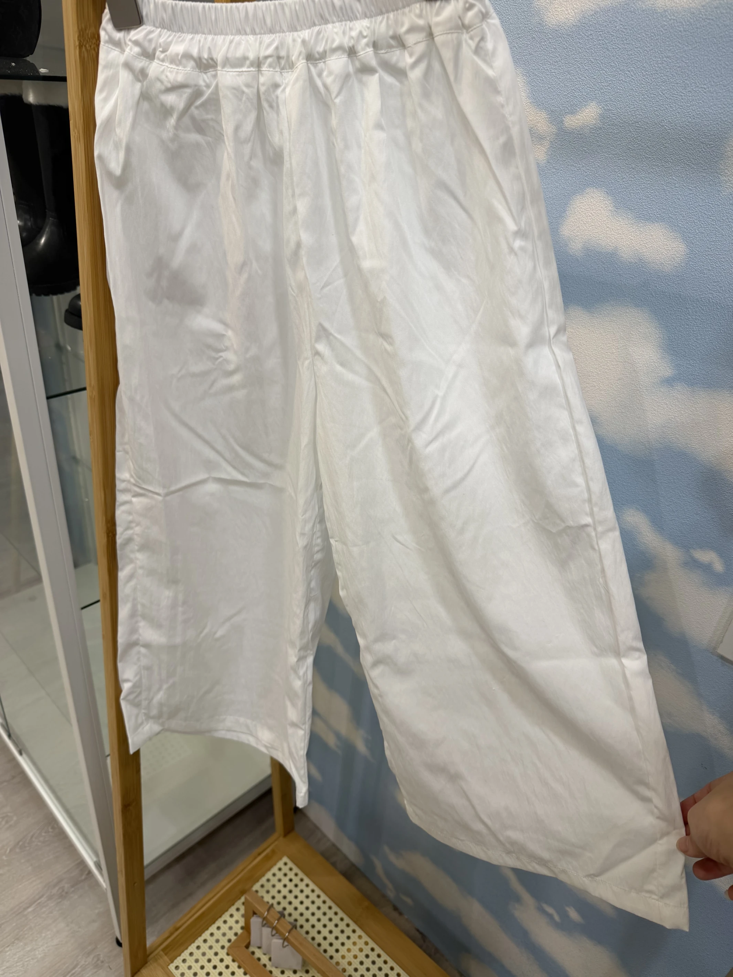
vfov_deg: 71.6
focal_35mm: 24
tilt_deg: -31.8
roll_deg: -6.1
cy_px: 488
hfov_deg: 56.8
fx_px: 678
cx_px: 366
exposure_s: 1/120
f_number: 1.78
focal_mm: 6.76
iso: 64
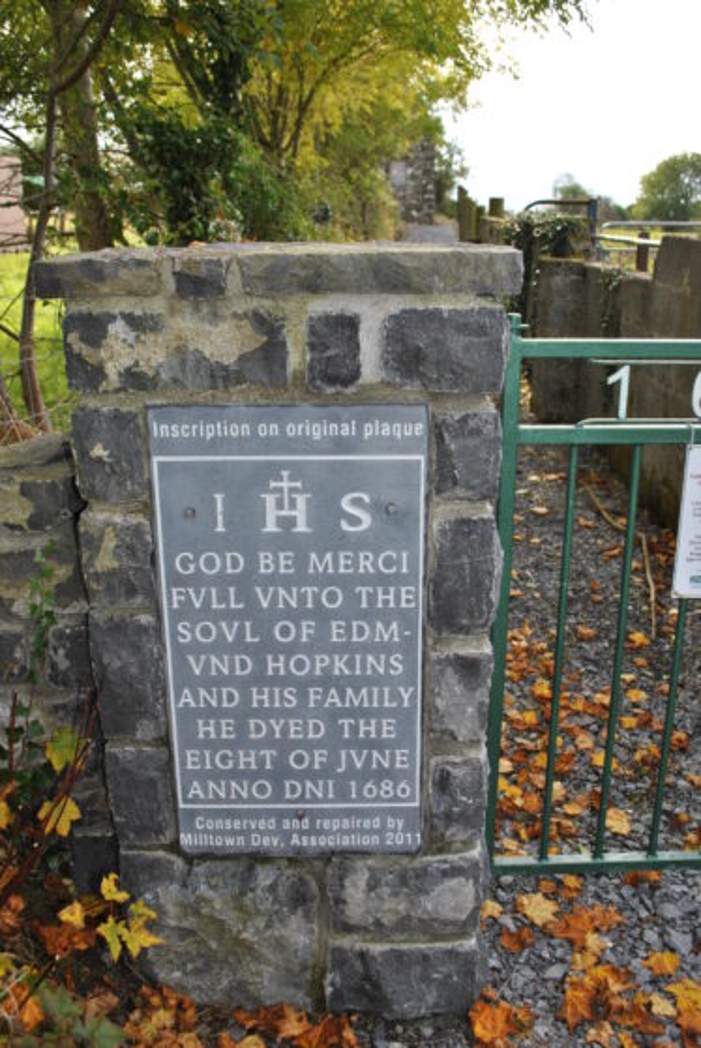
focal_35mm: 33
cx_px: 350
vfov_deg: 57.2
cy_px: 524
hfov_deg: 40.1
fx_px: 961
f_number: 5
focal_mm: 22
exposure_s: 1/200
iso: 100
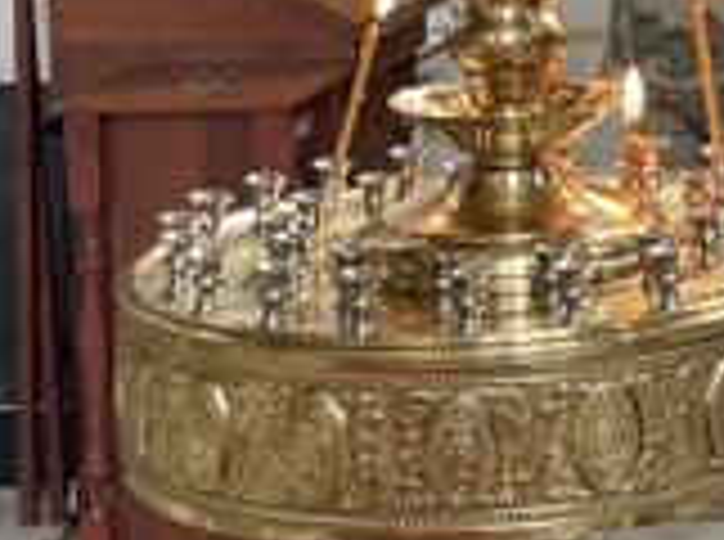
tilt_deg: -3.6
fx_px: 2254
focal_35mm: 108
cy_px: -112
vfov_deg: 13.3
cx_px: 951
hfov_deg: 17.1
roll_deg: -1.4
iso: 125
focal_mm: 4.2
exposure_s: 1/100
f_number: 1.6
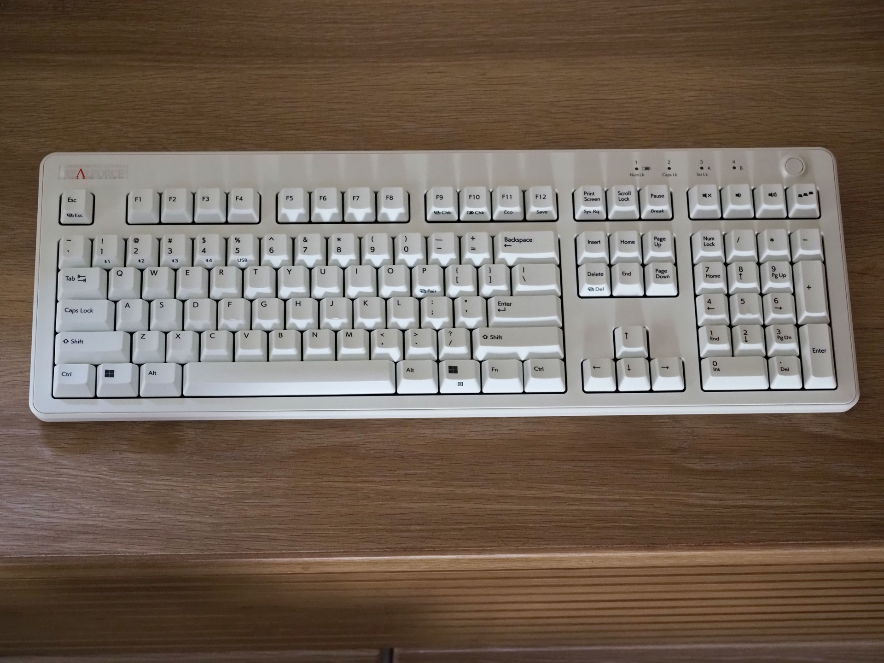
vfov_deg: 18.4
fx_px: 2043
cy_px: 332
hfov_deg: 24.4
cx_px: 442
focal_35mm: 80
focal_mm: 40
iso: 2000
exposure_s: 1/80
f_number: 4
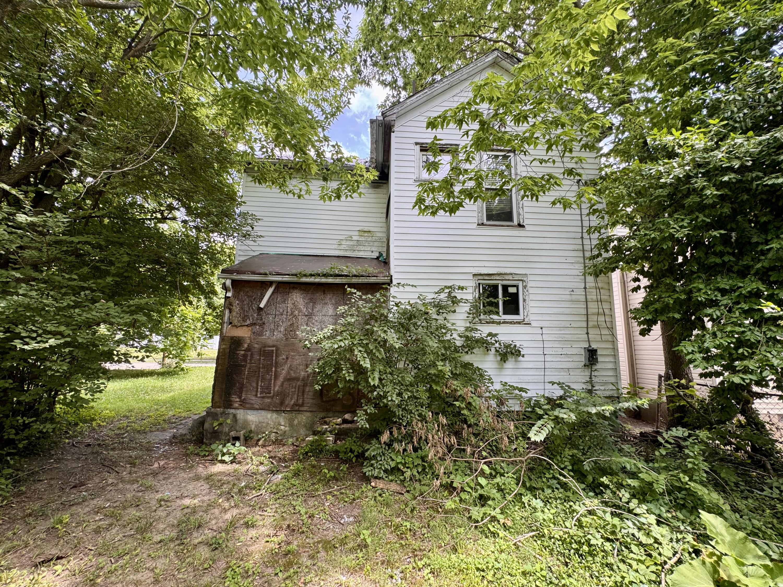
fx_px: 317
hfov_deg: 102.1
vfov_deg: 85.7
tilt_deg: +7.8
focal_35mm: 14
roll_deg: -1.0
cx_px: 392
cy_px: 294
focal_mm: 2.22
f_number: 2.2
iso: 40
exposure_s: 1/137
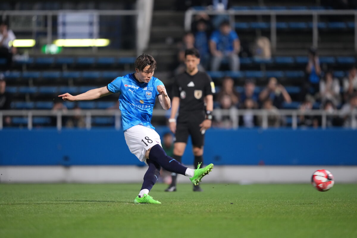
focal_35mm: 400
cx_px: 178
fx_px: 3966
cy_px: 119
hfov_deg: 5.2
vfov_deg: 3.4
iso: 3200
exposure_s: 1/1250
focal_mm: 400
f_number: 2.8
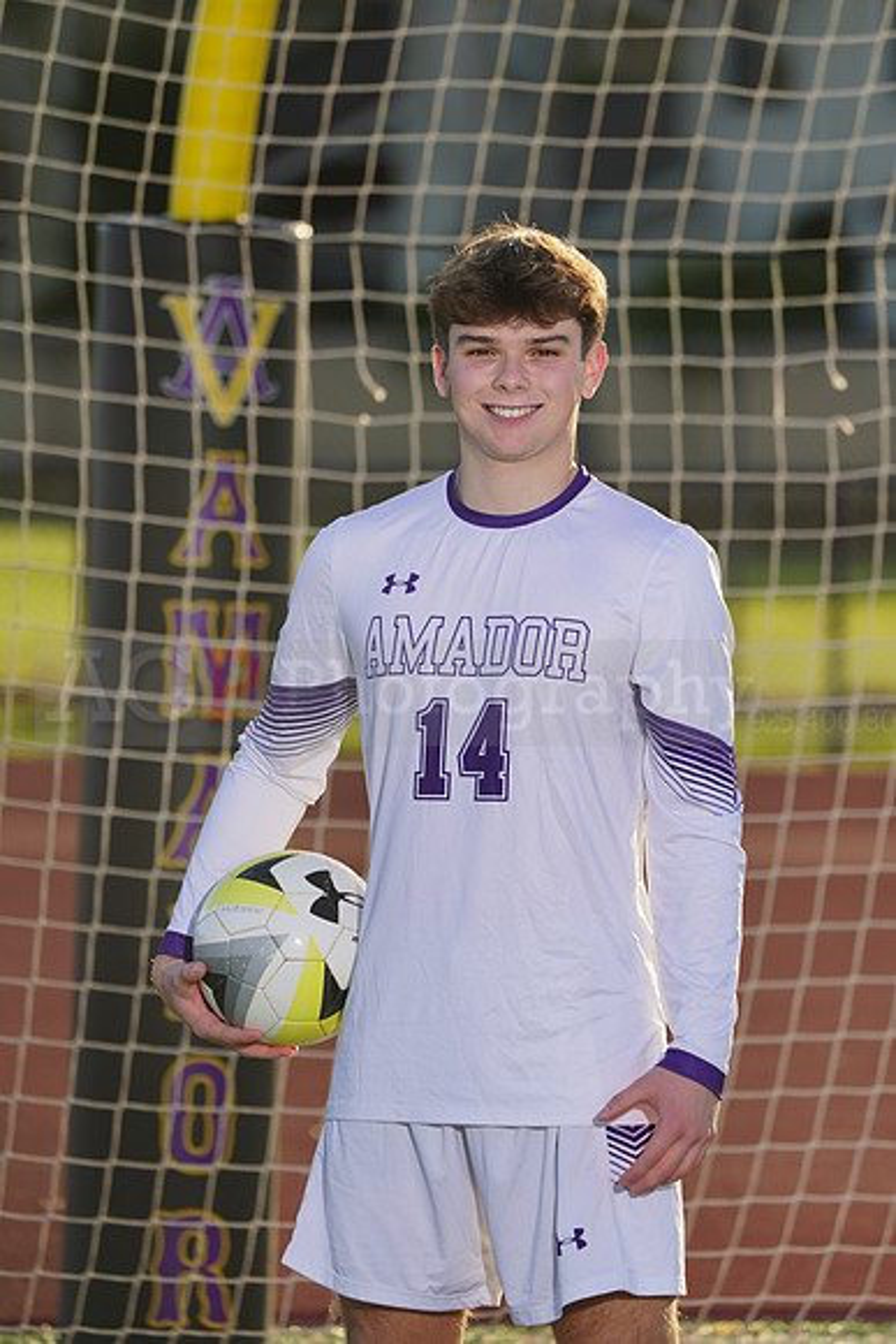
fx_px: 13244
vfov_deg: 5.8
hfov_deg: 3.9
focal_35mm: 355
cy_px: 672
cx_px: 448
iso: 100
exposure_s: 1/200
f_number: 8
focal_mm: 355
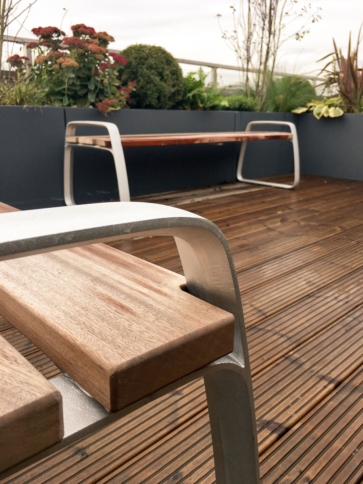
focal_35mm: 29
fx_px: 405
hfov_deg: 48.2
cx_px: 182
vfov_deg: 61.7
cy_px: 242
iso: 25
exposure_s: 1/466
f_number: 2.2
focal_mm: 4.15
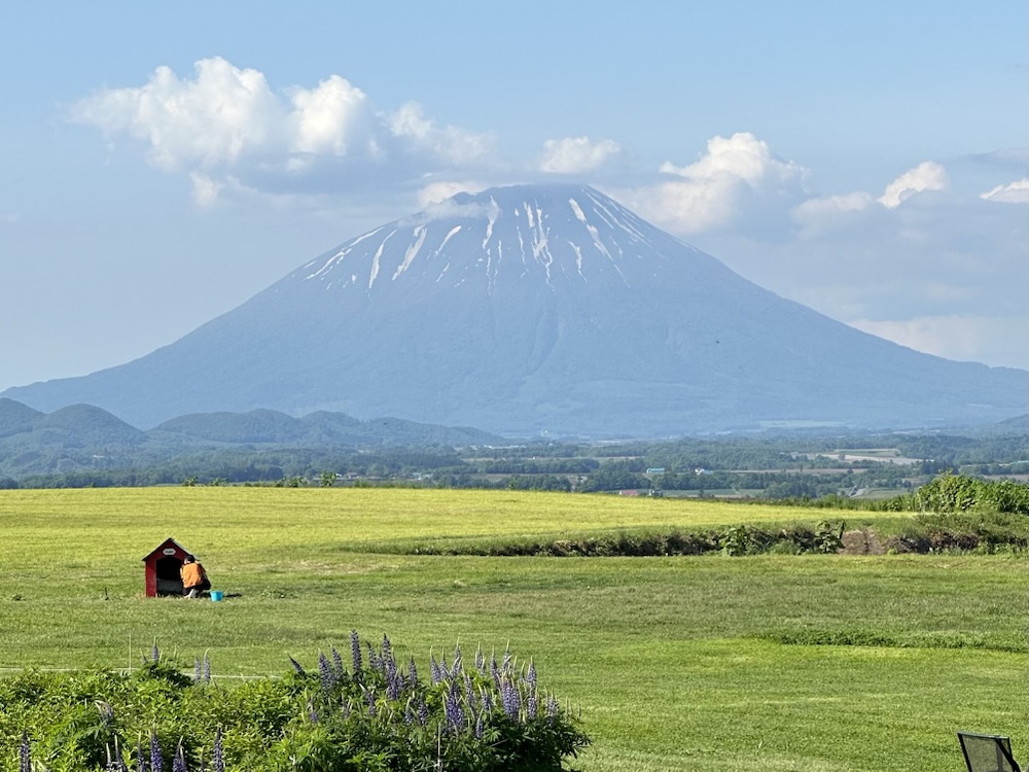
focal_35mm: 77
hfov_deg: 25.3
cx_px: 514
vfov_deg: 19.1
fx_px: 2289
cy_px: 386
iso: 32
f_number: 2.8
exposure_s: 1/986
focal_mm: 9
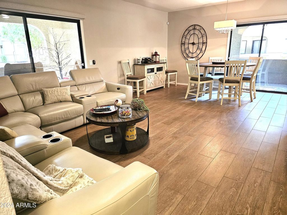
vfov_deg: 58.9
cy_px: 108
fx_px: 191
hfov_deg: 73.9
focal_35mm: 23
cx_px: 144
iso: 800
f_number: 1.7
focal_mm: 6.3
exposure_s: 1/120
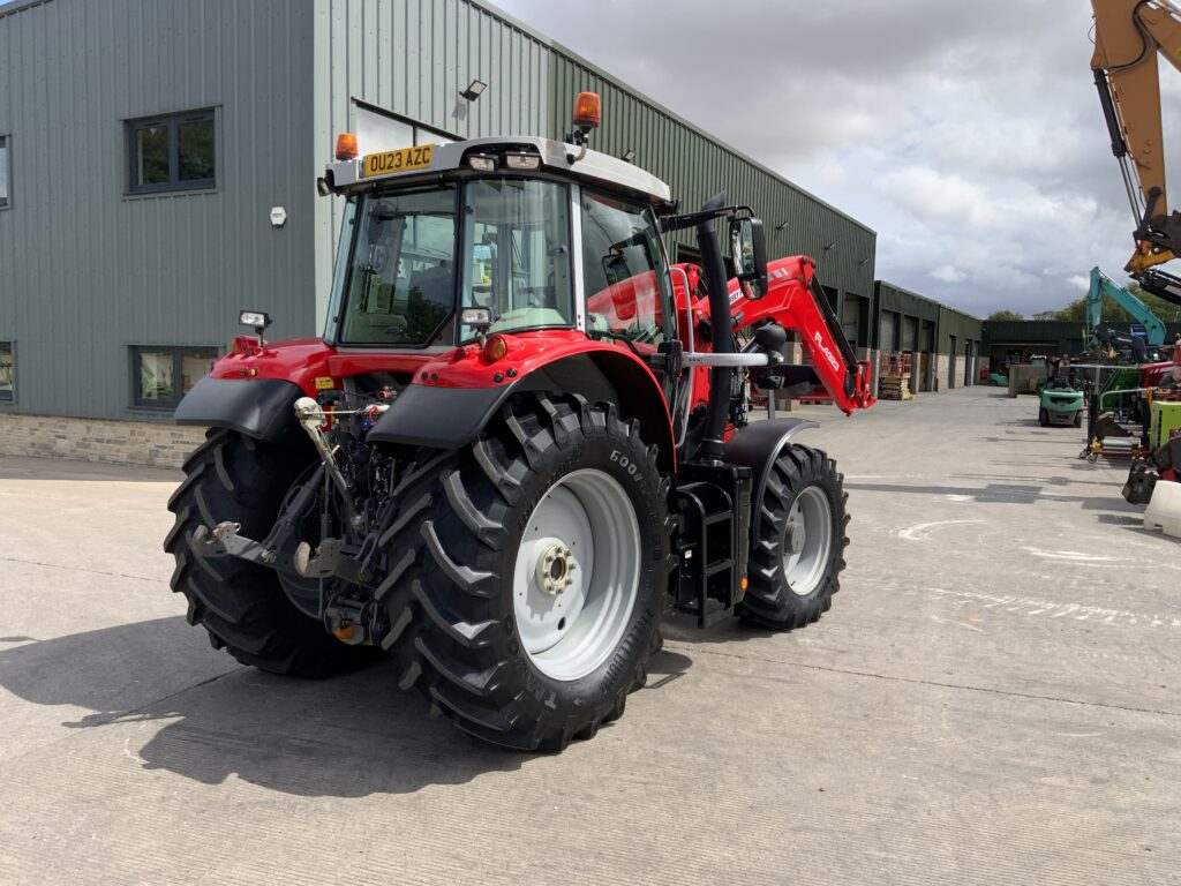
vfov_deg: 48.2
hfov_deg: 61.7
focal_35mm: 29
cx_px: 590
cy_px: 443
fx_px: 989
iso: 16
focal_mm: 3
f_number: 1.8
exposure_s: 1/1786
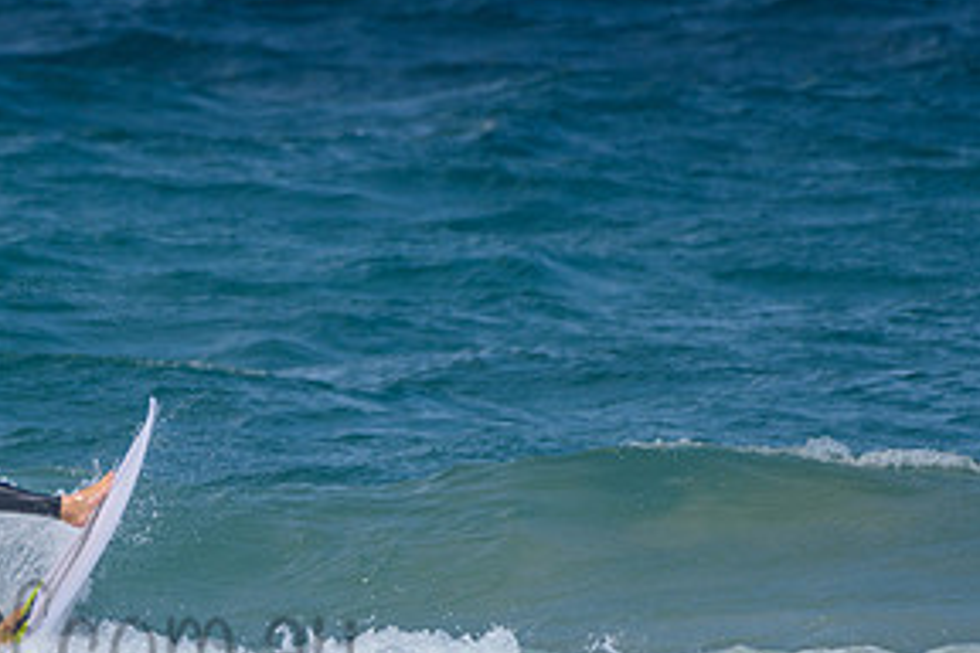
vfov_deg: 1.1
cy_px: 486
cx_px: 105
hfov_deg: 1.7
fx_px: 33671
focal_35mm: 1237
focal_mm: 500
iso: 100
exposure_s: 1/2000
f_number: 5.6
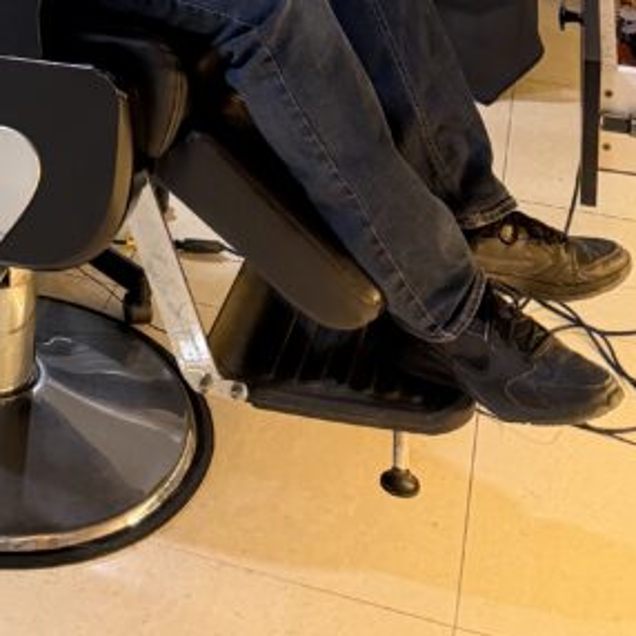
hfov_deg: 21.3
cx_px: -107
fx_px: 1580
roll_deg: +0.0
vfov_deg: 19.1
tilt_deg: -7.4
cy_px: -391
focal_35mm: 76
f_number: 1.78
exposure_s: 1/60
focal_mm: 6.76
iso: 250
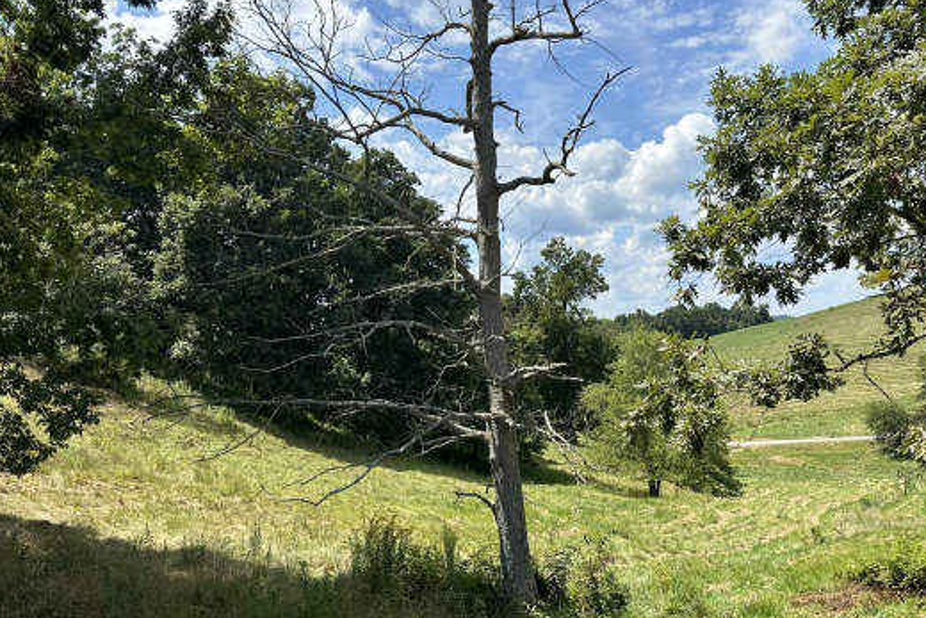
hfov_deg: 58.3
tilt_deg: -4.8
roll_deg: +1.9
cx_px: 549
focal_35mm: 32
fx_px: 823
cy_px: 379
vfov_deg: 40.9
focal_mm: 6.86
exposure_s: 1/3155
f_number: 1.78
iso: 80
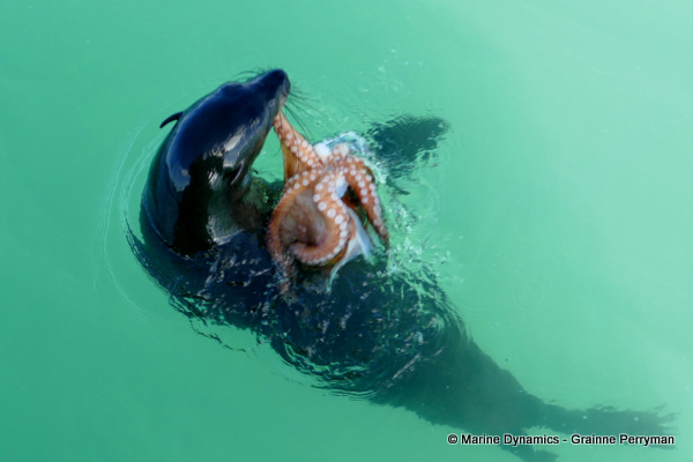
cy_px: 231
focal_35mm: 64
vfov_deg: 21.2
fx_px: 1232
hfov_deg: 31.4
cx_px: 346
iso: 125
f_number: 3.6
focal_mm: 23.3
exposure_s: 1/250
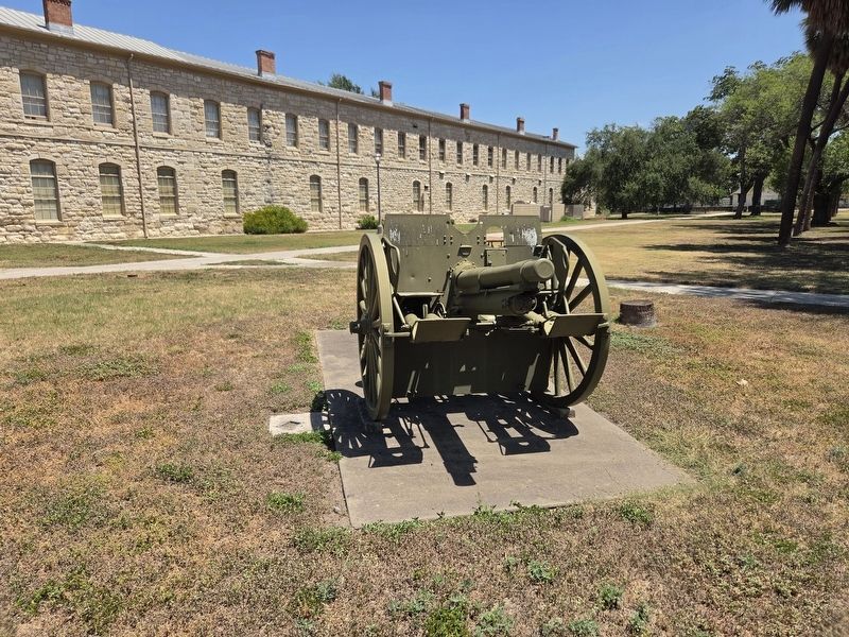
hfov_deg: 73.9
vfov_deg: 58.9
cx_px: 424
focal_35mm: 23
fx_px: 564
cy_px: 318
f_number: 1.8
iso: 80
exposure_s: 1/3840
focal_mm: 5.4
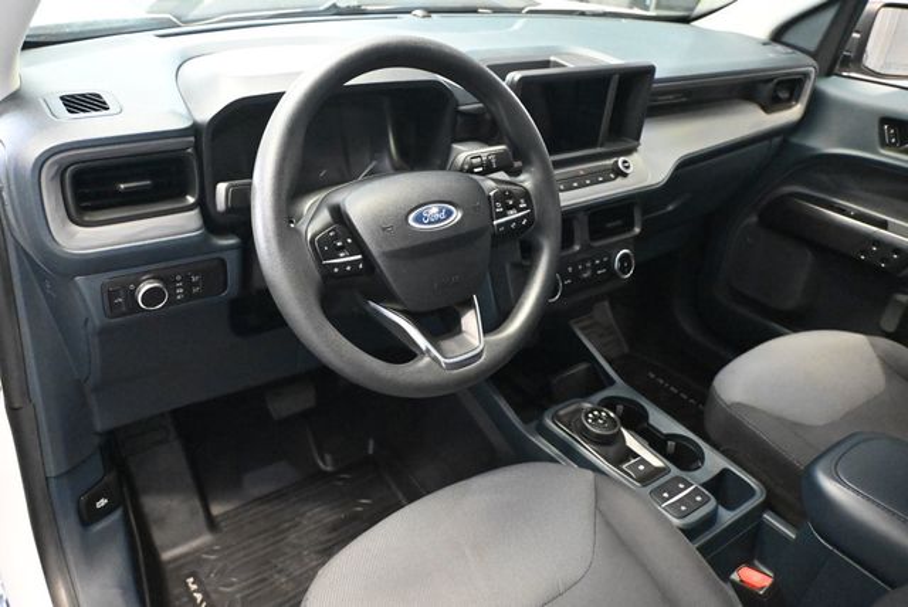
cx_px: 454
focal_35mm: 28
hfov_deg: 64.5
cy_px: 304
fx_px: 719
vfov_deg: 45.8
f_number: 3.8
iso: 12800
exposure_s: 1/50
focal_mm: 19
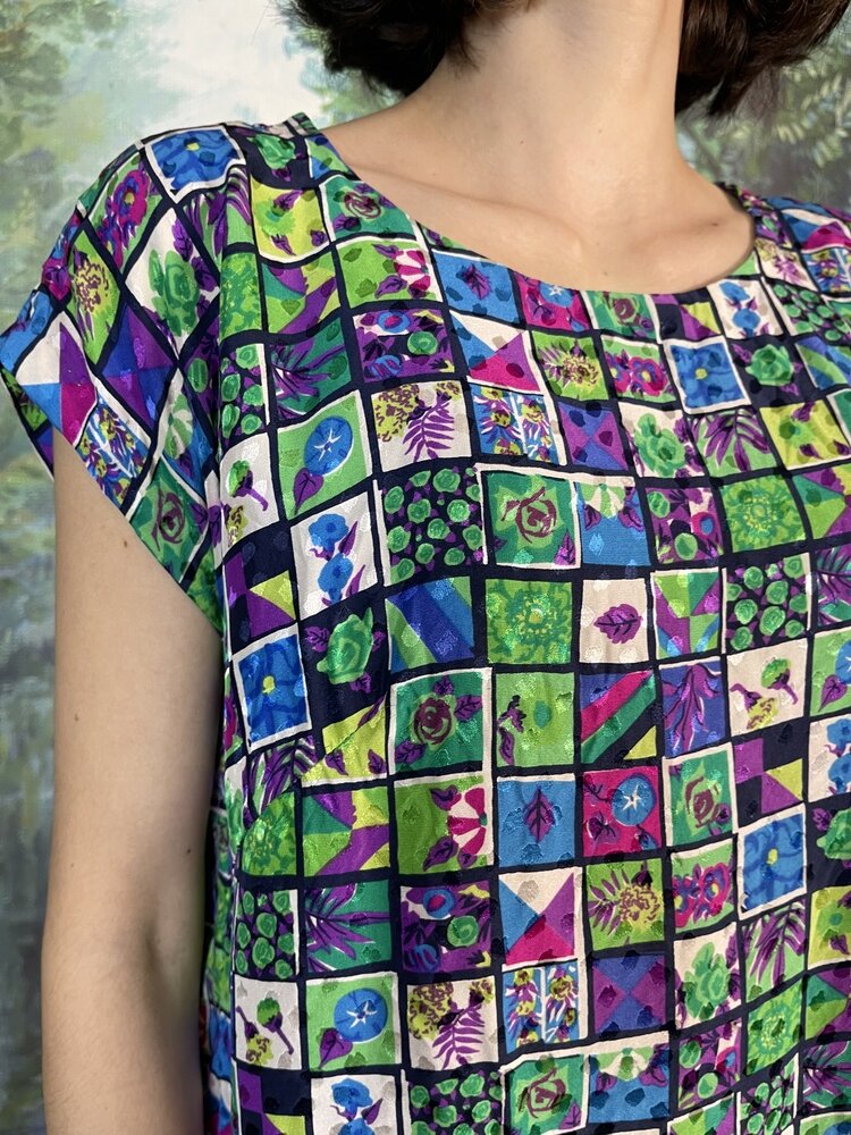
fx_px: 819
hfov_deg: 54.9
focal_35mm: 25
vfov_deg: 69.4
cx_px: 426
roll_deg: -2.1
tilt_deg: -9.6
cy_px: 568
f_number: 1.6
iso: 80
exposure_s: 1/50
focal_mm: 5.1
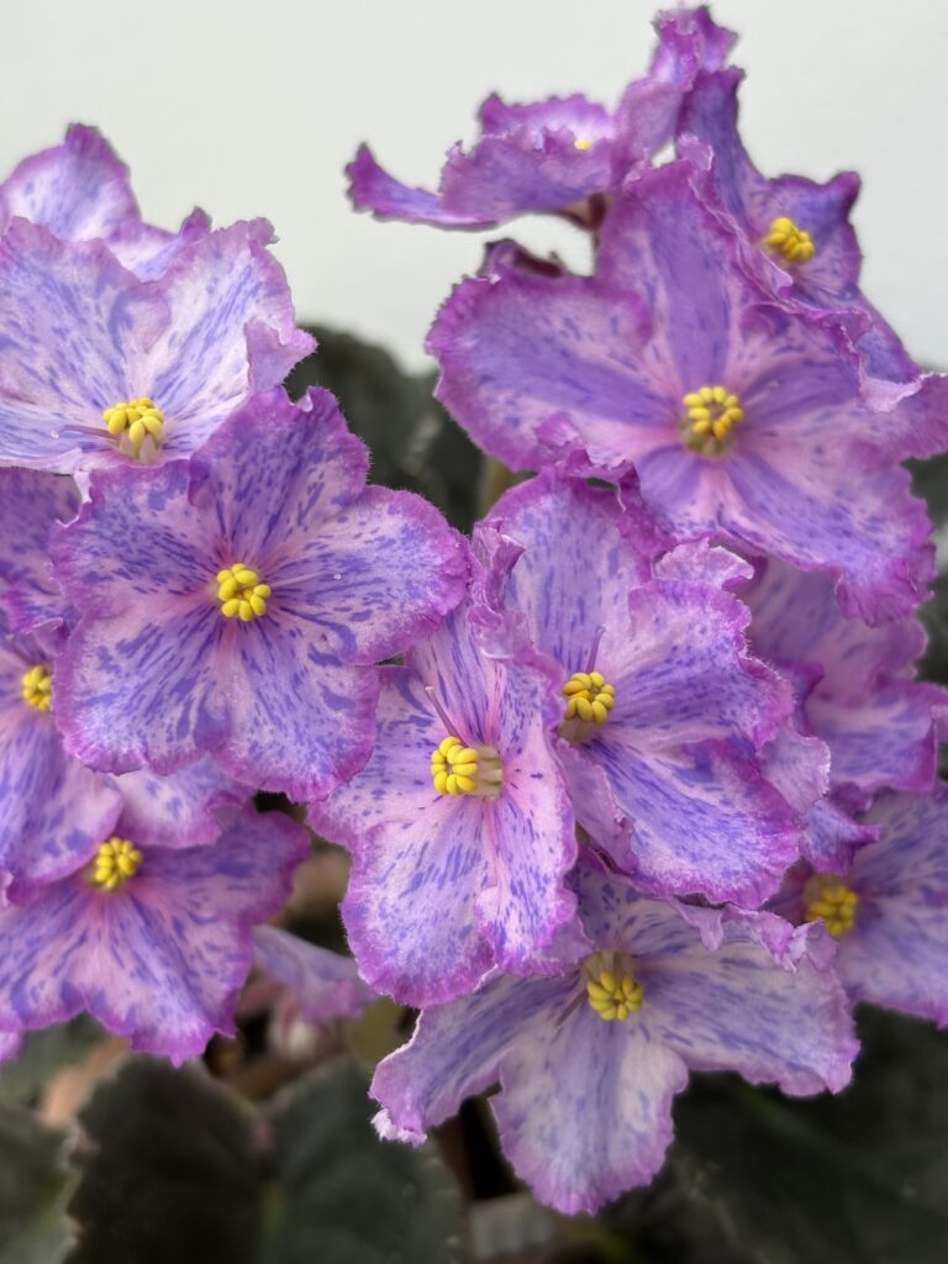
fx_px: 1899
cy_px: 632
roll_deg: +0.1
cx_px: 474
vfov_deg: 36.8
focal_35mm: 52
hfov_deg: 28.0
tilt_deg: -27.5
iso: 32
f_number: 1.6
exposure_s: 1/515
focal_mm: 5.96
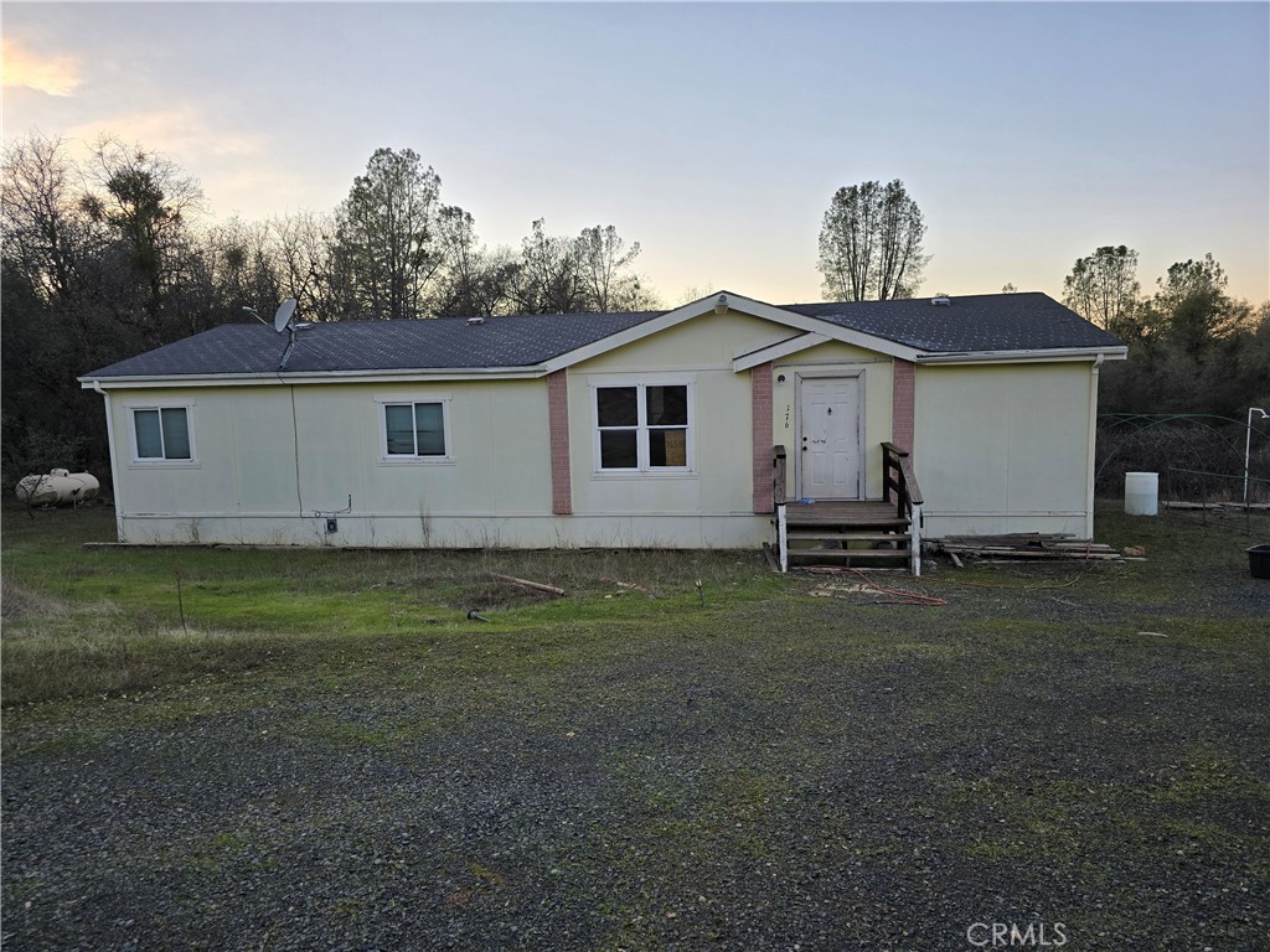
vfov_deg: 58.9
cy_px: 476
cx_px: 635
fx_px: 844
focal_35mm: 23
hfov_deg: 73.9
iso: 50
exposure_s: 1/180
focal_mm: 6.3
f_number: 1.7
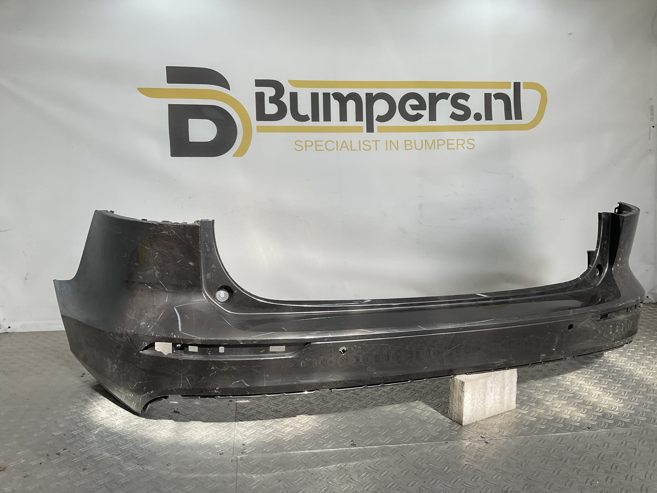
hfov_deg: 61.7
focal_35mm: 29
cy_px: 246
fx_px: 550
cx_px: 328
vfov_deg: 48.2
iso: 16
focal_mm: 3
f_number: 1.8
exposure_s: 1/419
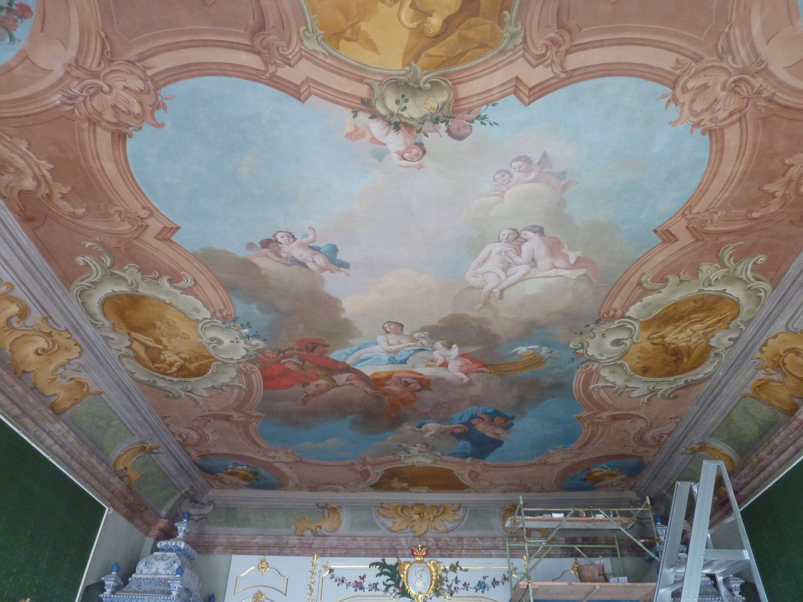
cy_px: 301
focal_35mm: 25
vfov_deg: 54.9
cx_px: 402
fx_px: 580
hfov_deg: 69.4
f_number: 3.3
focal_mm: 4.1
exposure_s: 1/30
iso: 400
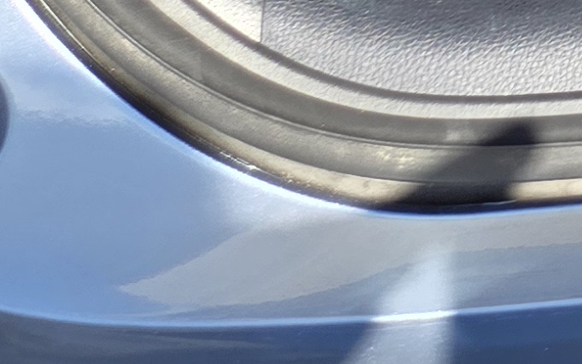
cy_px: -978
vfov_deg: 6.9
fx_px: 2475
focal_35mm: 156
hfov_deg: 10.7
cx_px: 1535
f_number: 1.8
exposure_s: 1/541
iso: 25
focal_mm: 5.4
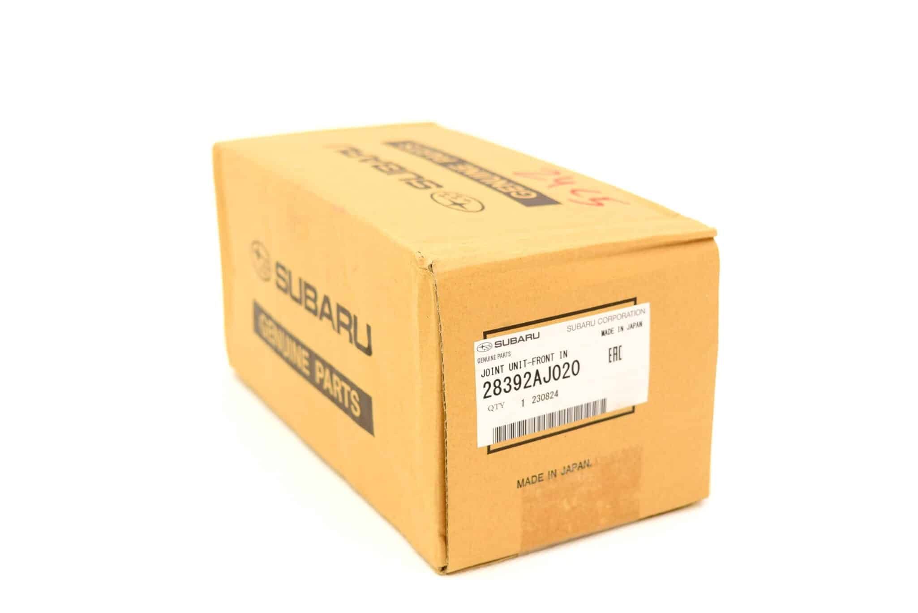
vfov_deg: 26.5
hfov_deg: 38.9
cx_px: 459
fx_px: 1301
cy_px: 306
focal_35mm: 51
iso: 400
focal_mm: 34
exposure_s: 1/125
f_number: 5.6
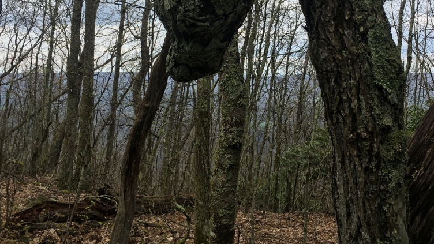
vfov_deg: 26.8
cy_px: 28
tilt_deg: +5.1
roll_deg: -0.2
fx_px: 495
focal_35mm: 43
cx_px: 262
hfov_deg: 47.1
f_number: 2.2
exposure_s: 1/651
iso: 25
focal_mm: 4.15
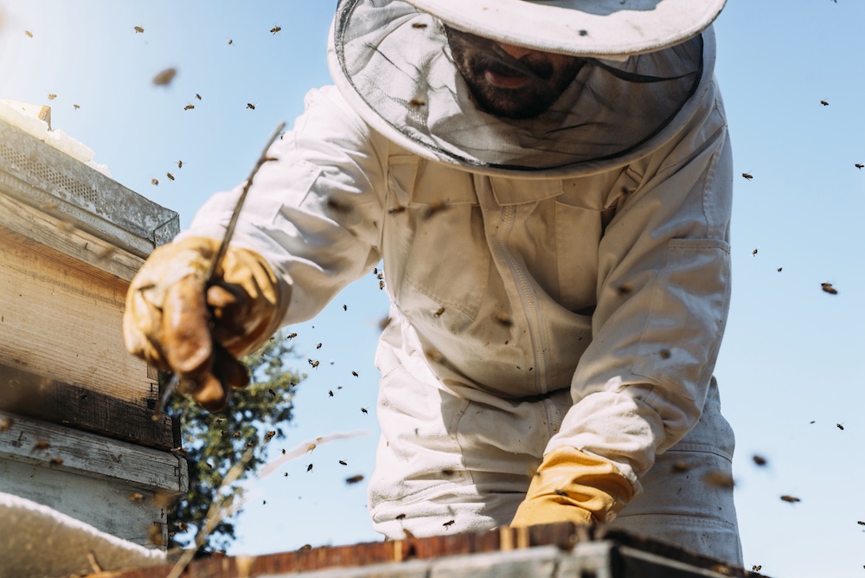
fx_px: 1202
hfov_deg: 39.6
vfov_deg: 27.0
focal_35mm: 50
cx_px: 432
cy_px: 289
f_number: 6.3
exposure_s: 1/800
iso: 160
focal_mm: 50
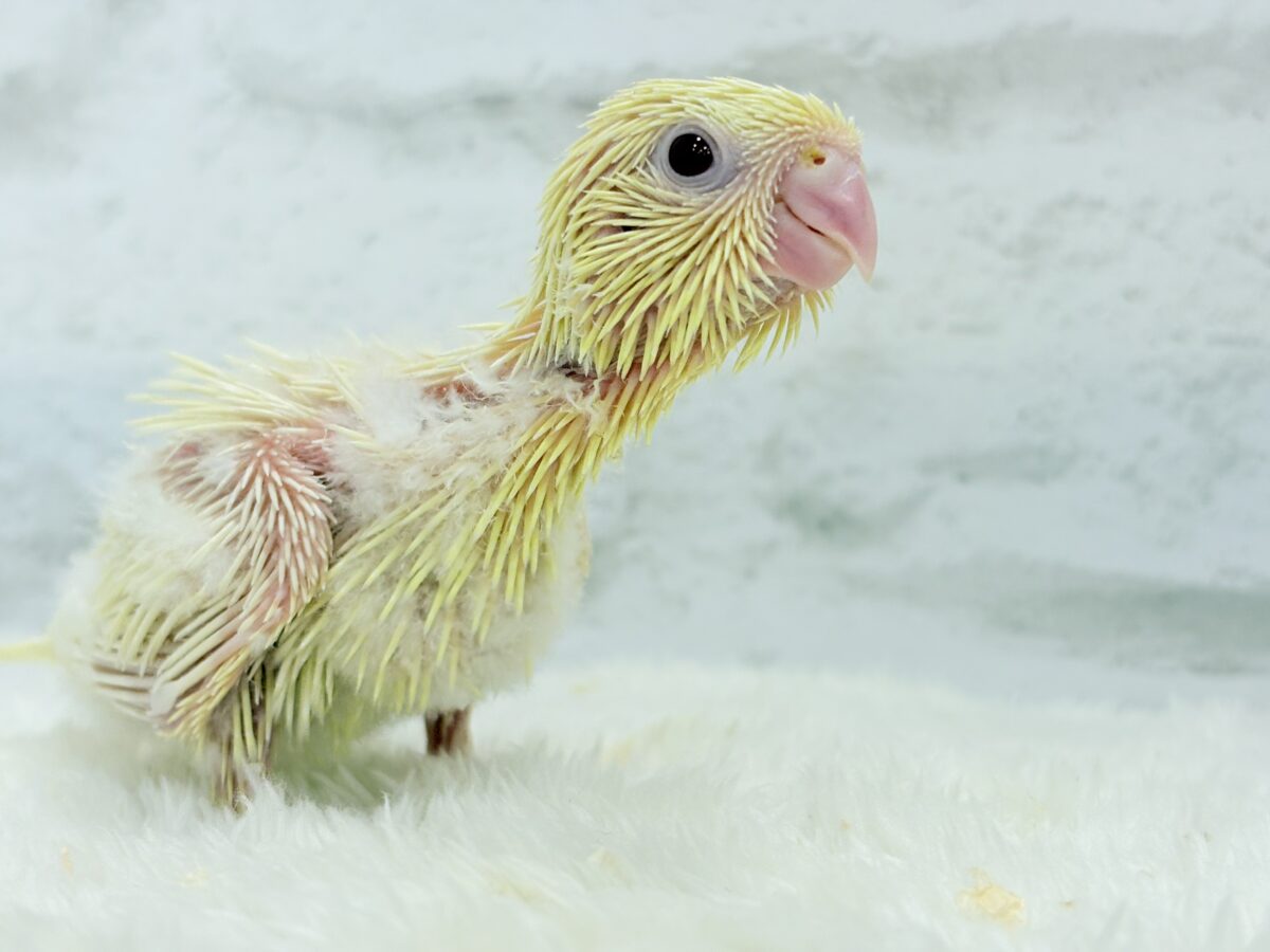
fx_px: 1908
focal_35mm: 52
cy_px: 476
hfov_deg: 36.8
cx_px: 635
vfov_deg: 28.0
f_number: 1.6
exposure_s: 1/100
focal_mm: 5.96
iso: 64
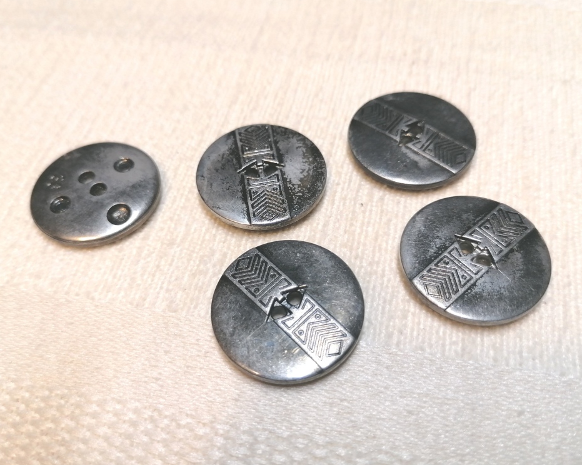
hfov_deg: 60.5
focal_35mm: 29
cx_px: 296
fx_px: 499
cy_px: 239
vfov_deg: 49.9
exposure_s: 1/50
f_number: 1.8
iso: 80
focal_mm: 4.75
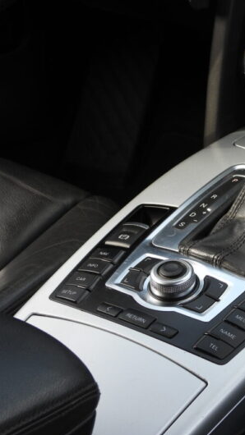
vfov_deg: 18.3
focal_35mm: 117
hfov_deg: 10.3
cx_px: 201
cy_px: 218
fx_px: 1352
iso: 100
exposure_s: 1/160
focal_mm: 14.4
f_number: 3.5
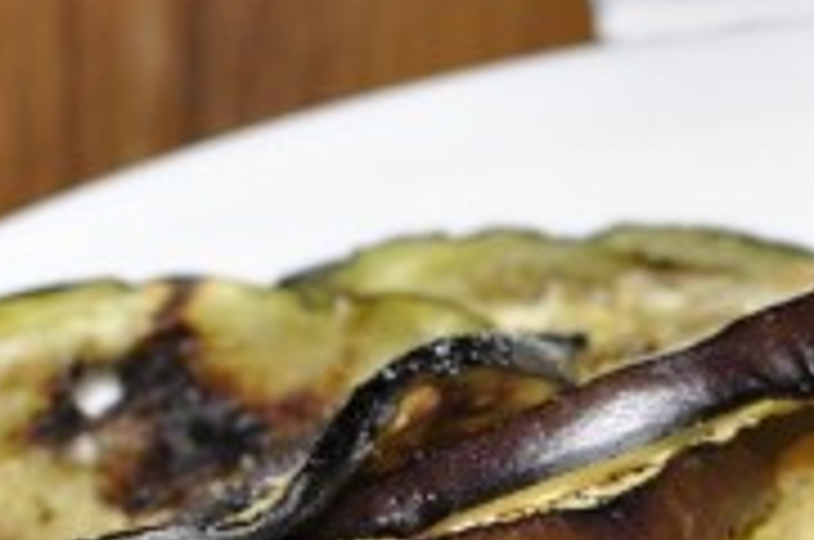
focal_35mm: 186
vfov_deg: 7.2
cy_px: 889
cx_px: 935
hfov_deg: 10.9
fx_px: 4193
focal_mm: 35
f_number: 7.1
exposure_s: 1/60
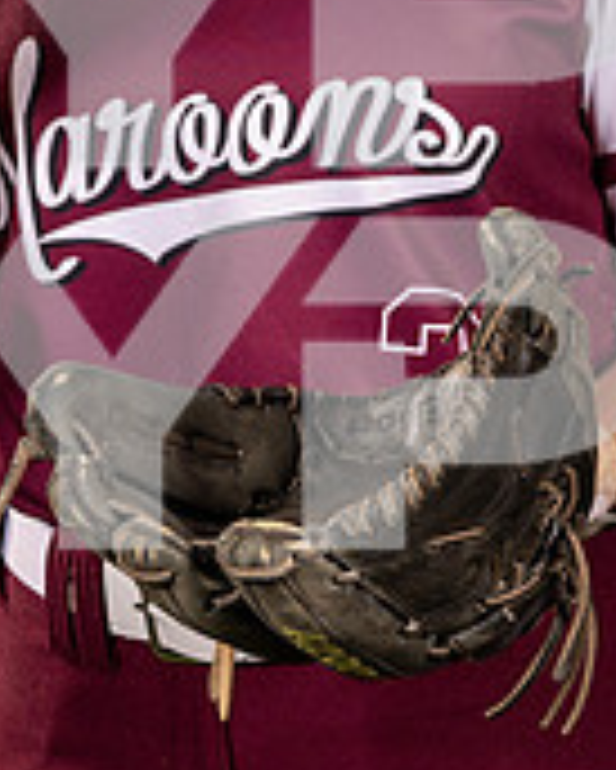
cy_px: -85
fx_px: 4508
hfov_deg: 7.8
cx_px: 245
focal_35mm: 198
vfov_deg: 9.6
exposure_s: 1/125
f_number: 8
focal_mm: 49
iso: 100
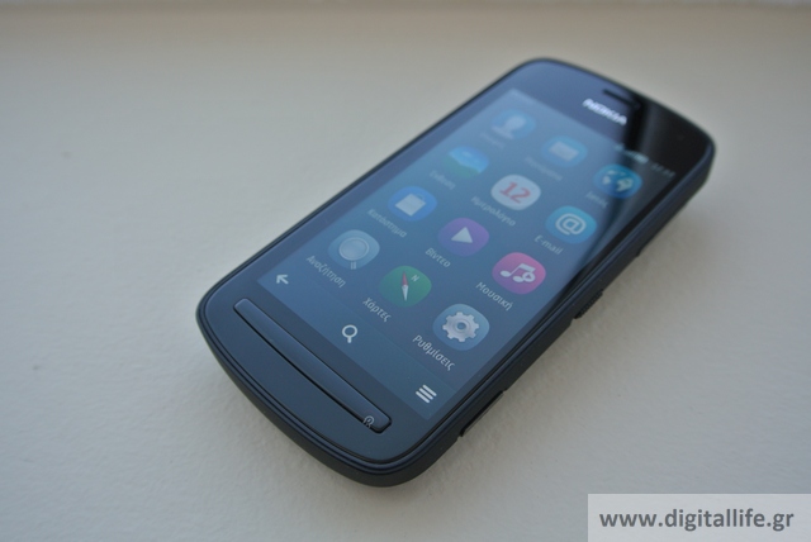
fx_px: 789
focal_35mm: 35
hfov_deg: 54.4
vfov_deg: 37.9
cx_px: 406
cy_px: 271
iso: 110
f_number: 4
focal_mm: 13.1
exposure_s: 1/125
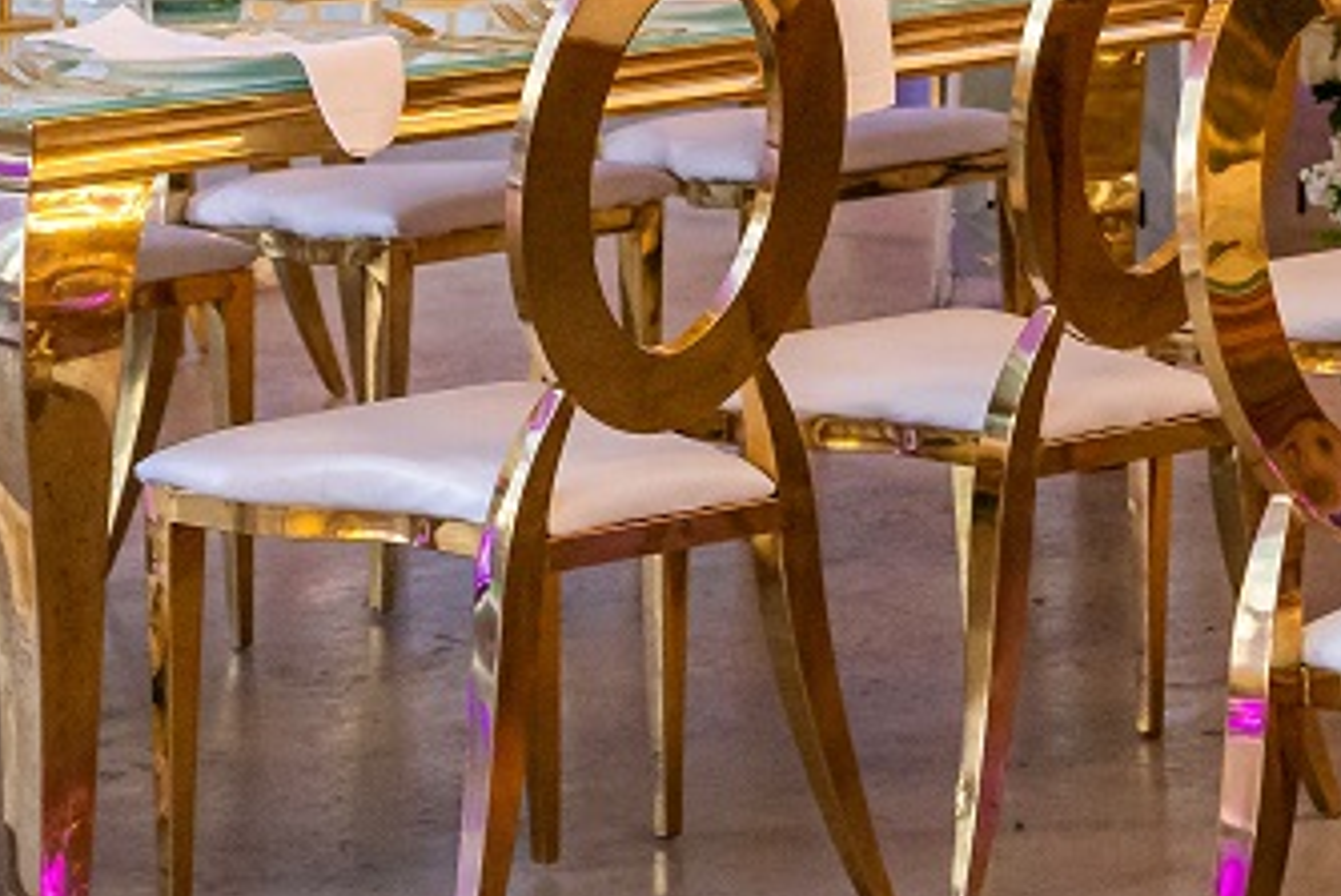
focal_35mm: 199
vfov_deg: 6.7
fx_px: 7416
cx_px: 2114
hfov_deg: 10.0
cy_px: -800
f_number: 2.8
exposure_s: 1/200
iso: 1250
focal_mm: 35
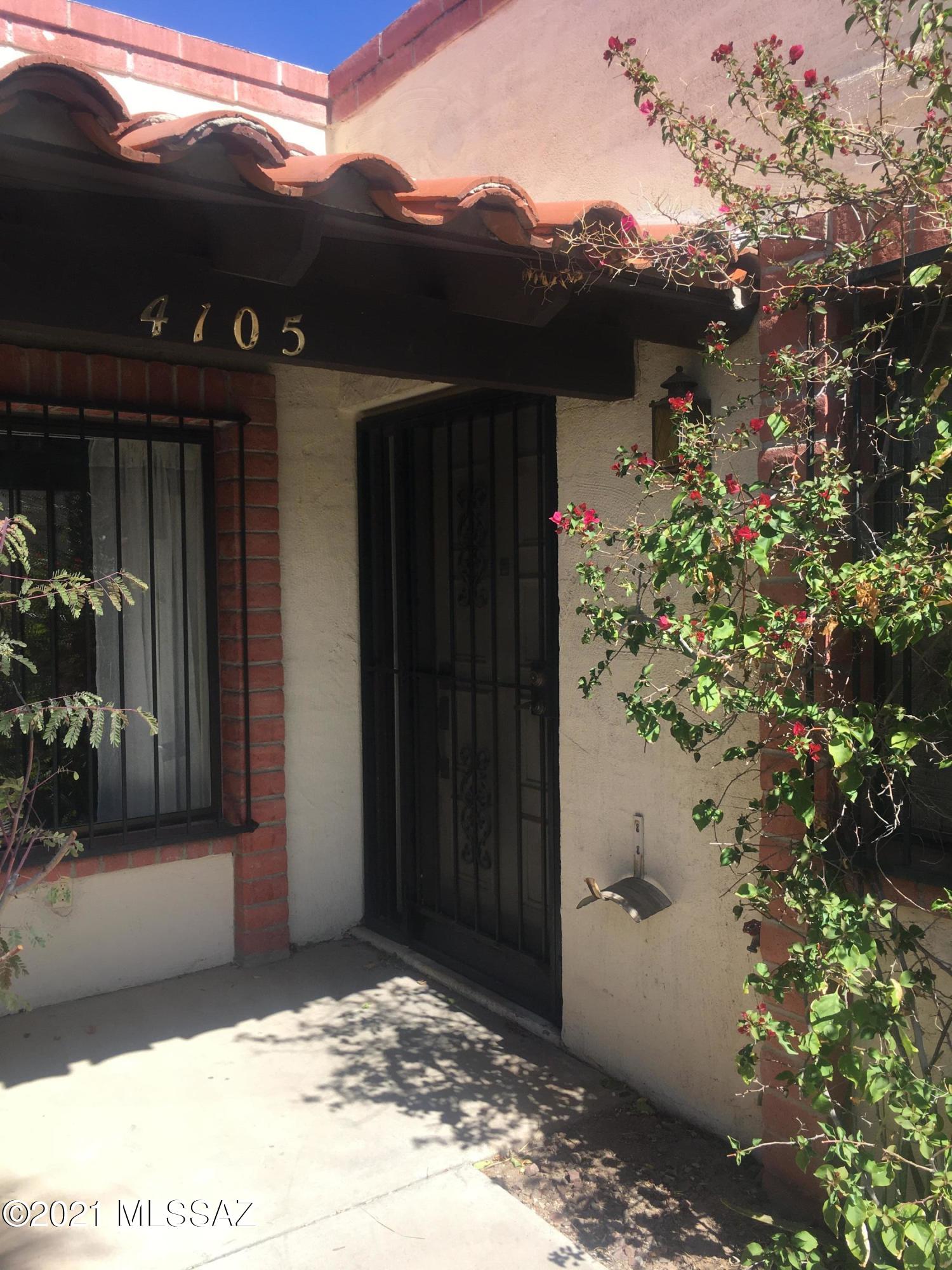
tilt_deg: -4.1
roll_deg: +0.6
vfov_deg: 61.7
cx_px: 476
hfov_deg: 48.2
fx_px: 1063
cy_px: 635
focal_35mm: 29
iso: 25
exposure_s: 1/693
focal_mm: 4.15
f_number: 2.2
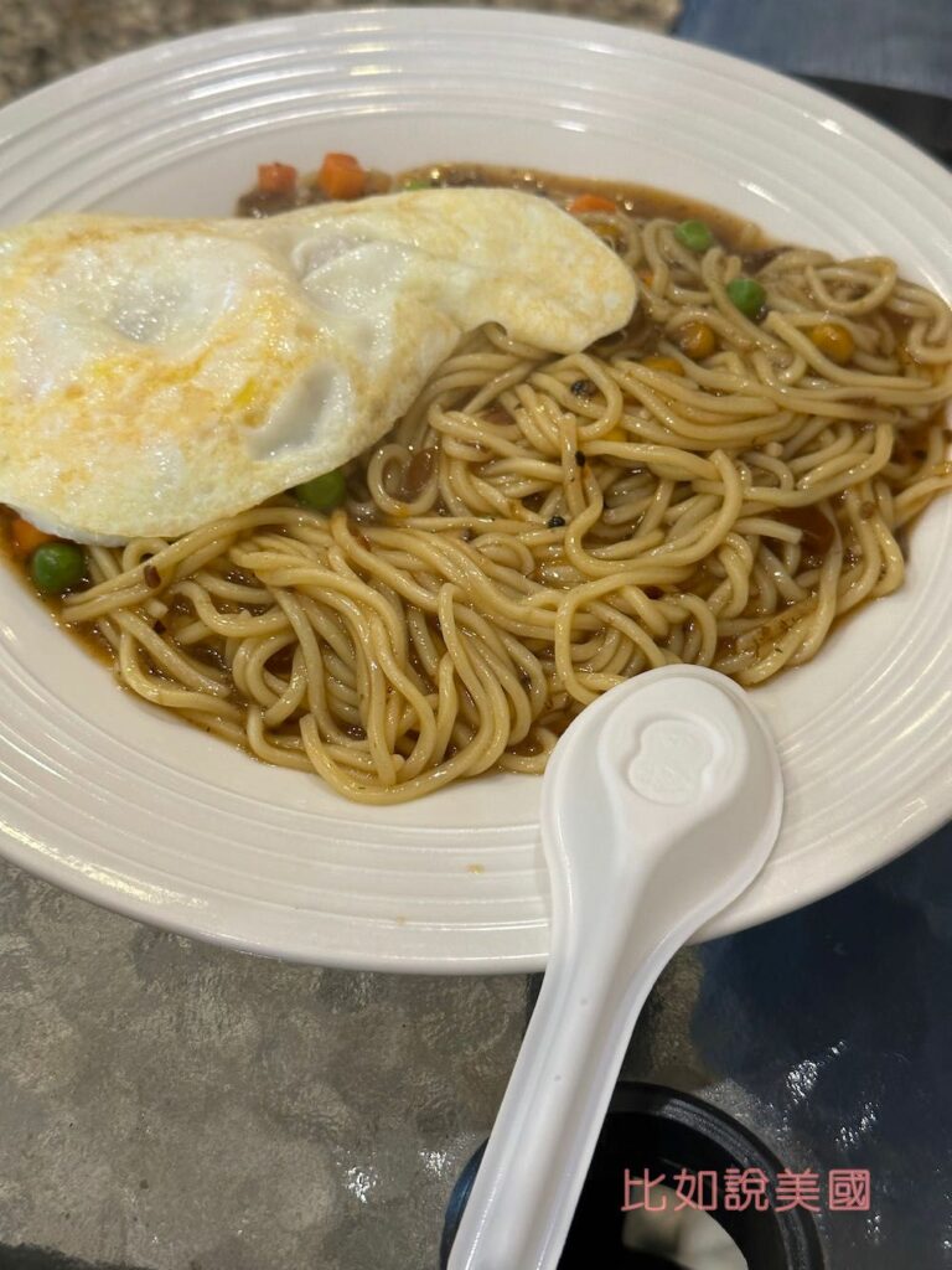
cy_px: 635
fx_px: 1760
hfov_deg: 30.3
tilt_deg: -50.2
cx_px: 476
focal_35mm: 48
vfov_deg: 39.7
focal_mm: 6.86
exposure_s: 1/60
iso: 160
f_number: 1.78
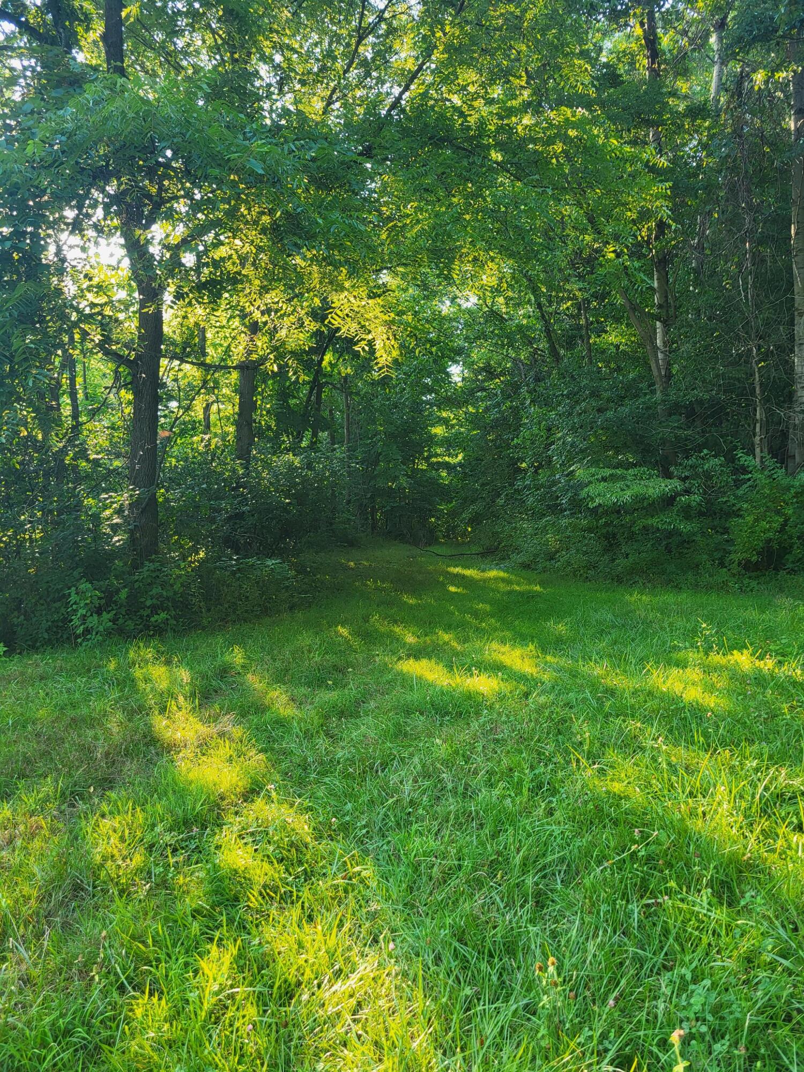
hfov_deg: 53.1
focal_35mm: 26
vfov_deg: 67.3
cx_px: 402
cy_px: 536
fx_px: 805
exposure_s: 1/120
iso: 50
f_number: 1.8
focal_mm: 5.4
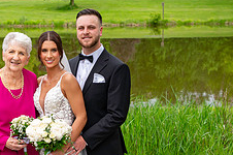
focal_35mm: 84
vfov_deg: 16.1
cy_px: 124
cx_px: 82
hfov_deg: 24.1
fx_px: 543
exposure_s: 1/3200
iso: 640
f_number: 3.2
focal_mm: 28
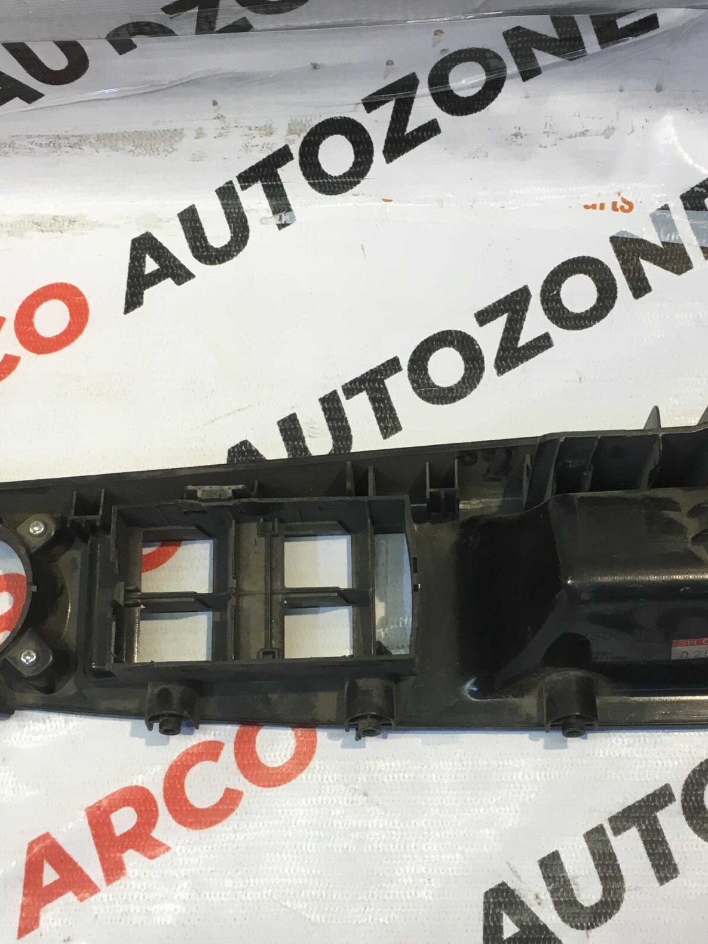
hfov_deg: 30.9
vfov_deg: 40.4
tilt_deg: -71.2
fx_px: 1282
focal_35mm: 47
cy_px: 494
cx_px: 381
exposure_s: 1/33
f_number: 2.2
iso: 32
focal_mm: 4.15
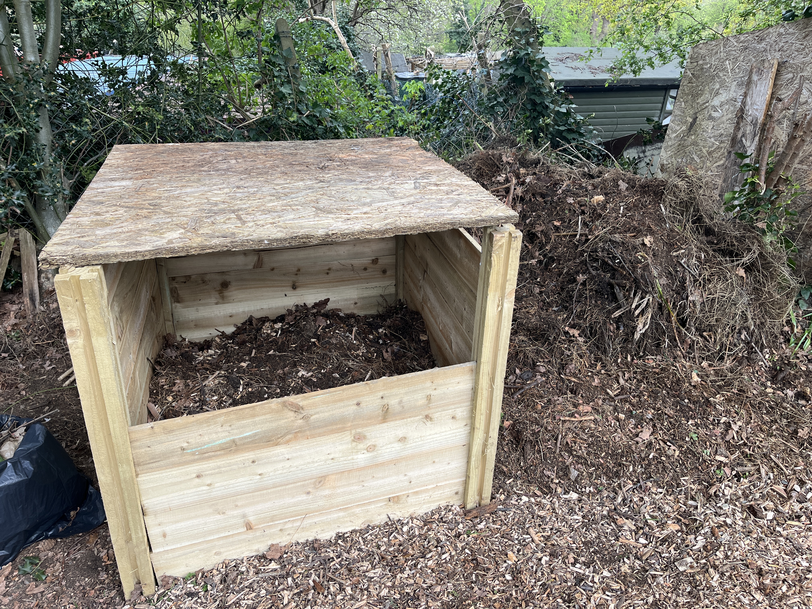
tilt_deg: -28.6
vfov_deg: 53.1
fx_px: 610
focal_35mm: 26
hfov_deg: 67.3
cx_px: 406
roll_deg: -2.0
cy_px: 304
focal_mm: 5.1
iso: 50
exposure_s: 1/371
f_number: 1.6
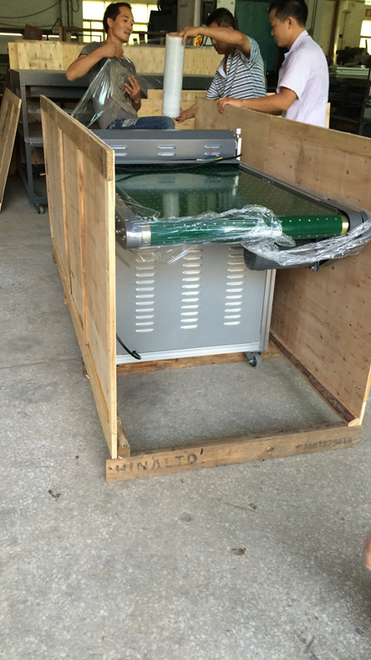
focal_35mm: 32
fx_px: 559
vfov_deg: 61.0
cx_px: 173
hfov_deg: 36.7
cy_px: 327
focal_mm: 4.15
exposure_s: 1/33
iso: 50
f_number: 2.2
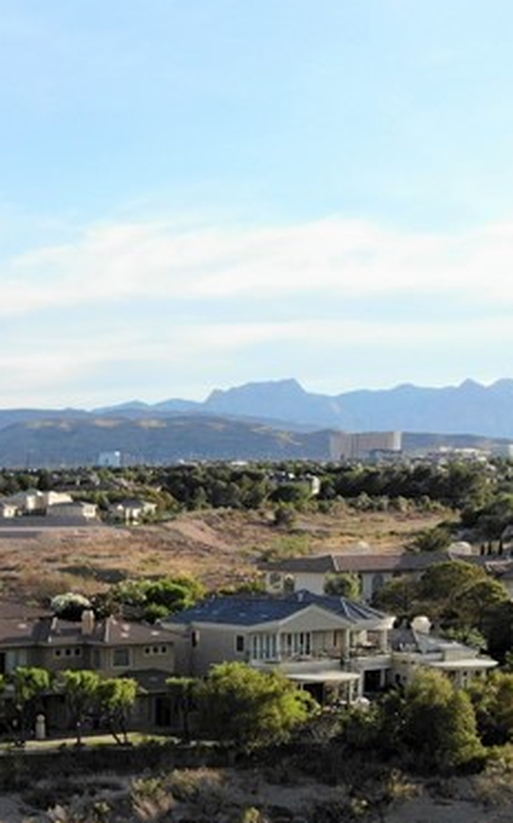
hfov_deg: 16.6
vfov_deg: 28.8
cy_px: 643
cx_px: -294
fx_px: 1568
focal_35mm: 70
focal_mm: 4.5
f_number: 2.8
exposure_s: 1/807
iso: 100
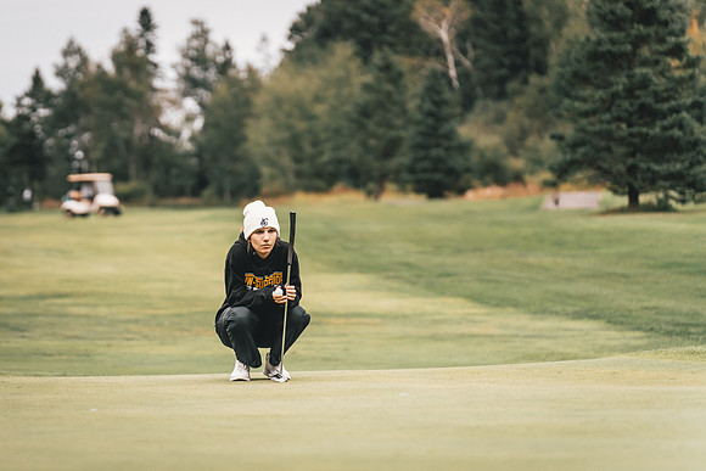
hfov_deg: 9.7
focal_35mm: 212
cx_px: 206
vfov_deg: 6.5
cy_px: 288
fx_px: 4167
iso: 800
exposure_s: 1/5000
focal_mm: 150
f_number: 2.8
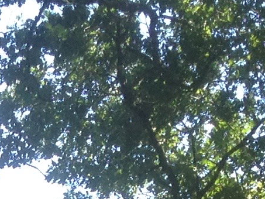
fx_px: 1930
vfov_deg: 5.4
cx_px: -238
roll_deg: -0.4
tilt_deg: -4.9
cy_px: 712
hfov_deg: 7.6
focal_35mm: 252
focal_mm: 4.28
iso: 50
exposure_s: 1/205
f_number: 2.4
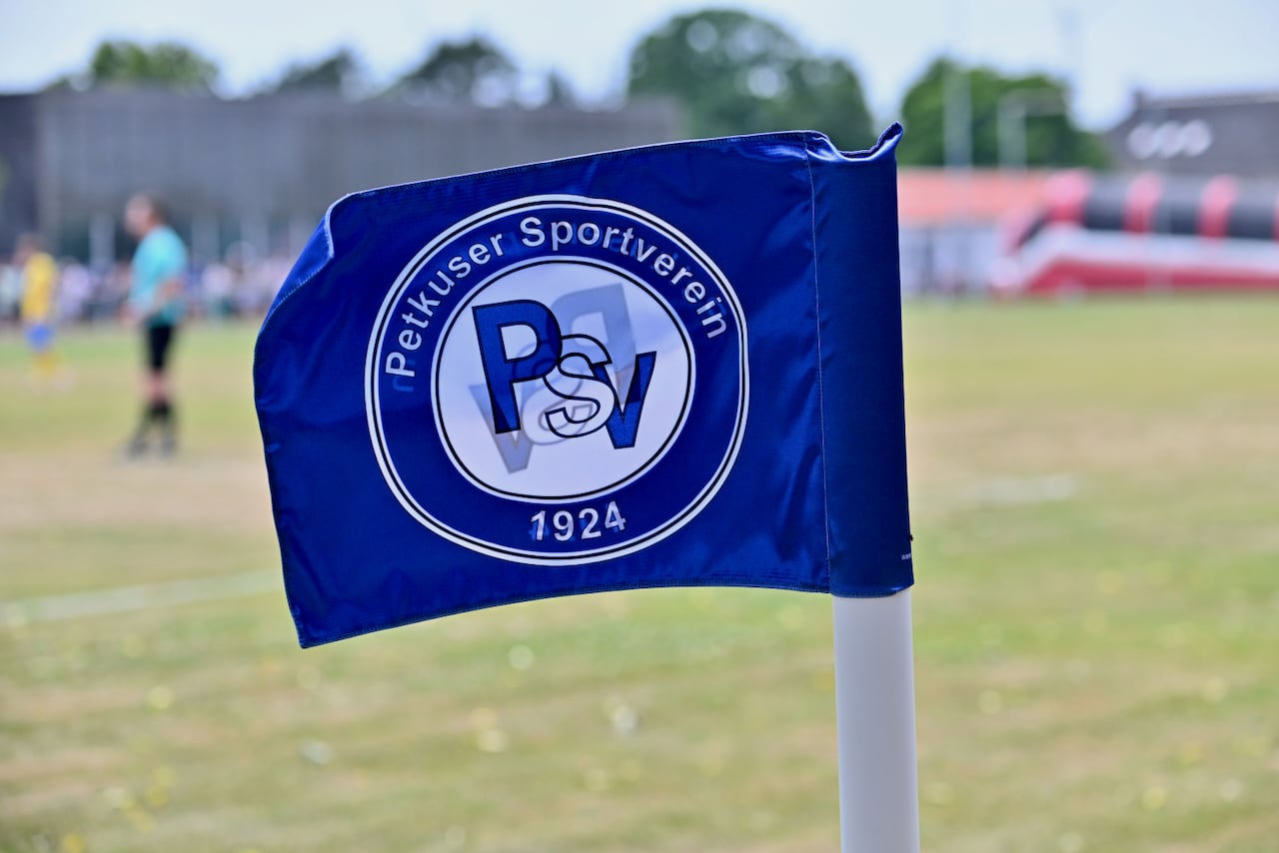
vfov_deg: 13.0
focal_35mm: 105
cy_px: 426
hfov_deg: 19.5
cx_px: 640
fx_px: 3731
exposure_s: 1/1600
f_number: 4.8
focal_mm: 105
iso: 400
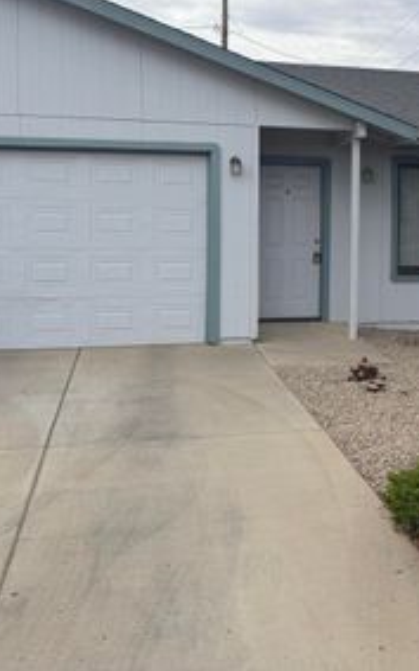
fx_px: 822
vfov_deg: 43.8
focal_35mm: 45
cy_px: 231
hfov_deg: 27.7
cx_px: 365
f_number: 1.78
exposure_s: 1/3759
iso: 80
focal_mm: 6.76
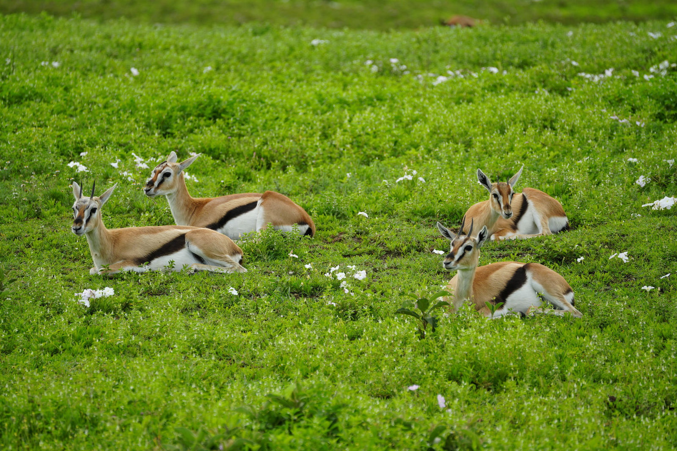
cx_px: 338
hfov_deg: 6.6
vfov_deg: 4.4
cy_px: 226
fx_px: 5903
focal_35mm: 314
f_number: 6.3
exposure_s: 1/320
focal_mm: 314
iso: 125
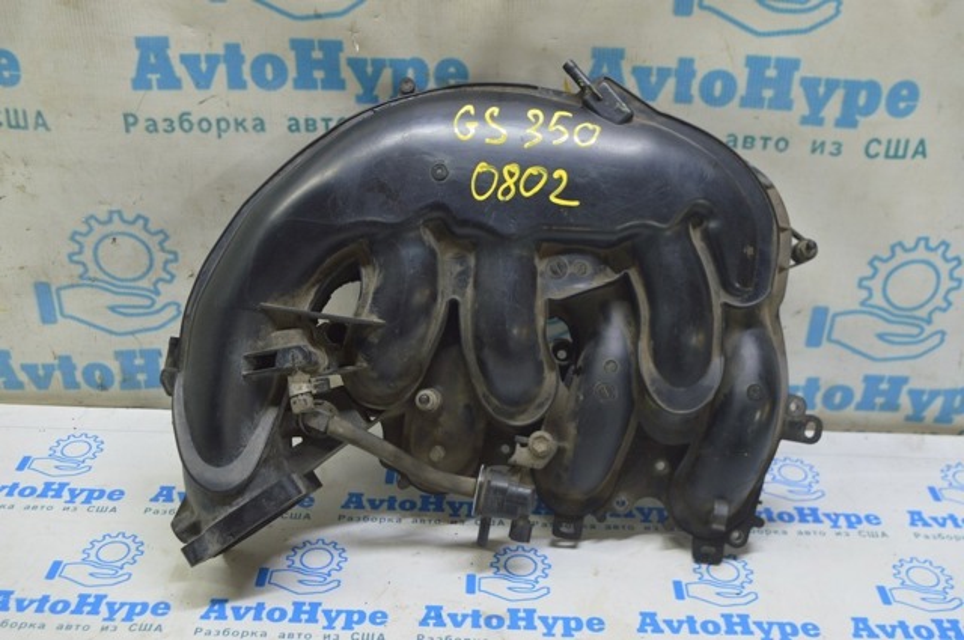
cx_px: 482
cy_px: 320
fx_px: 1123
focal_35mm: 42
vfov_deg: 31.8
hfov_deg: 46.5
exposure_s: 1/20
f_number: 5.6
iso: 400
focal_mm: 28
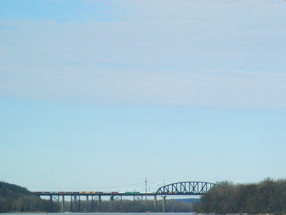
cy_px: 108
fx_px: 1148
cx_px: 143
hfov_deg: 14.2
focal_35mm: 139
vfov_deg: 10.7
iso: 64
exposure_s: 1/180
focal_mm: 28.23
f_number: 8
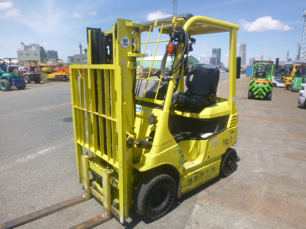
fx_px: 221
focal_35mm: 25
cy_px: 114
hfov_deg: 69.4
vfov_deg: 54.9
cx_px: 153
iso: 100
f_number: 9
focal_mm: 4.5
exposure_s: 1/320
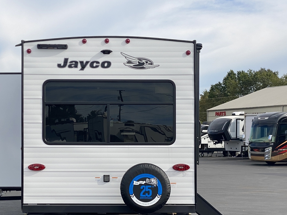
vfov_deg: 19.8
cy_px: 148
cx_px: 99
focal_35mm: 74
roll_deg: -0.5
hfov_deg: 26.2
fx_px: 613
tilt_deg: +0.0
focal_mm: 6
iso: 20
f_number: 2
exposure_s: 1/1453
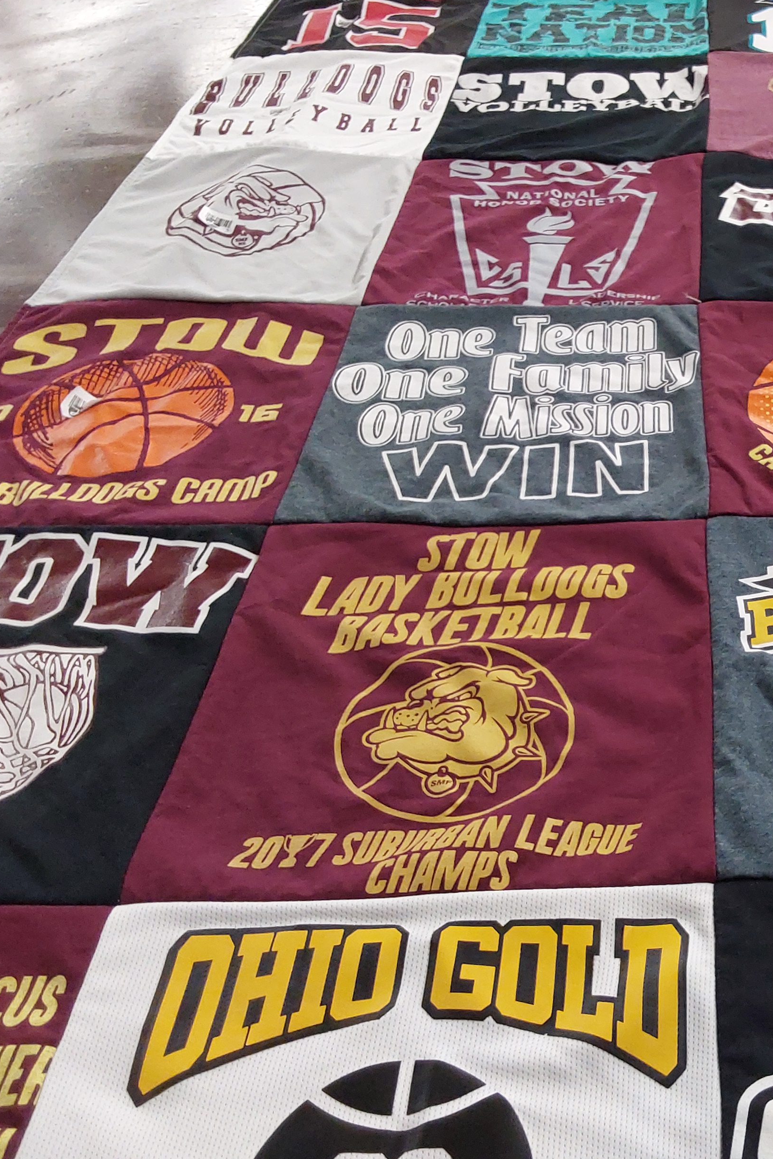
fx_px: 1256
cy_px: 579
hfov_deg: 31.7
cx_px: 764
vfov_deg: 49.6
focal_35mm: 39
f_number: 1.9
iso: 125
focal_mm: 2.91
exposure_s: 1/50
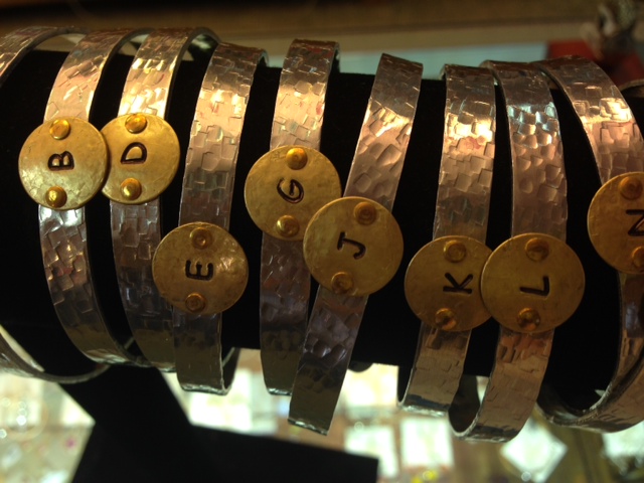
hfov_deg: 55.4
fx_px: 614
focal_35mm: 33
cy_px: 242
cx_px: 322
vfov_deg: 42.9
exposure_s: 1/20
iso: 50
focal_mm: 4.12
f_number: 2.4
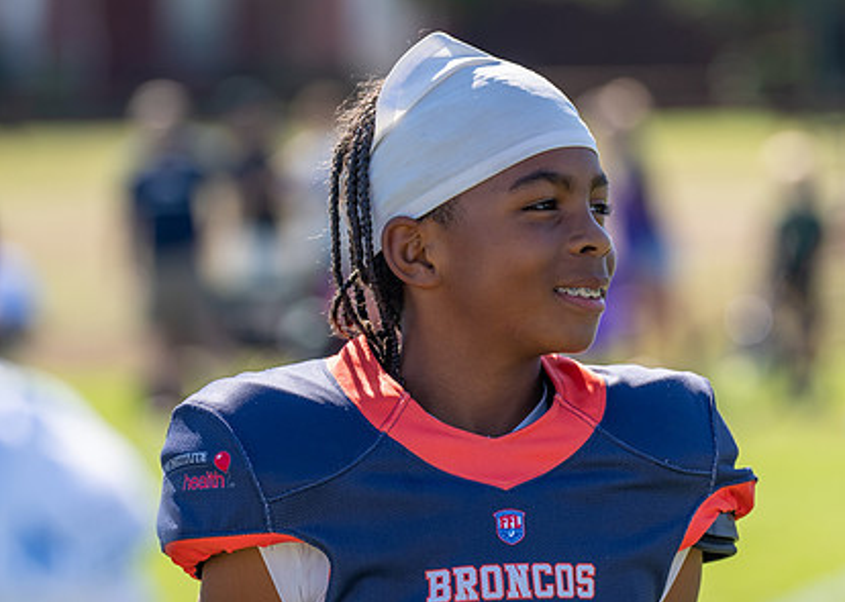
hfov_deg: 9.0
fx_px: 5371
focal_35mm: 224
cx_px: 481
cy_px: 360
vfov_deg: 6.4
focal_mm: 122
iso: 100
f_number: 2.8
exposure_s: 1/1250
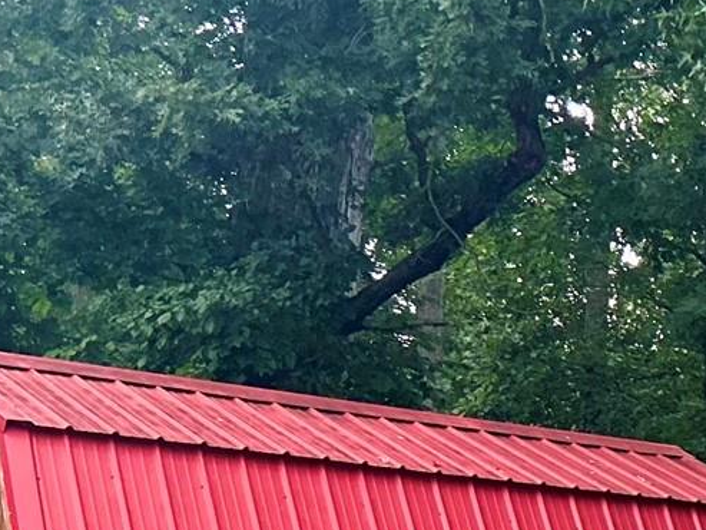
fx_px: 2203
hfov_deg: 16.7
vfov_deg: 13.5
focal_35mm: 108
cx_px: 1038
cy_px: 527
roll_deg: -2.3
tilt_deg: +3.6
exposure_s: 1/60
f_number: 1.5
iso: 320
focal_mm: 5.7
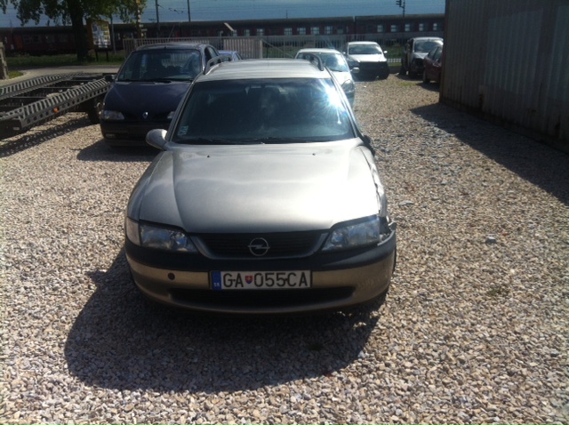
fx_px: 574
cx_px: 284
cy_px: 212
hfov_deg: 52.7
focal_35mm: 35
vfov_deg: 40.6
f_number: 2.8
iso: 80
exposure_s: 1/2320
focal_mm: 3.85
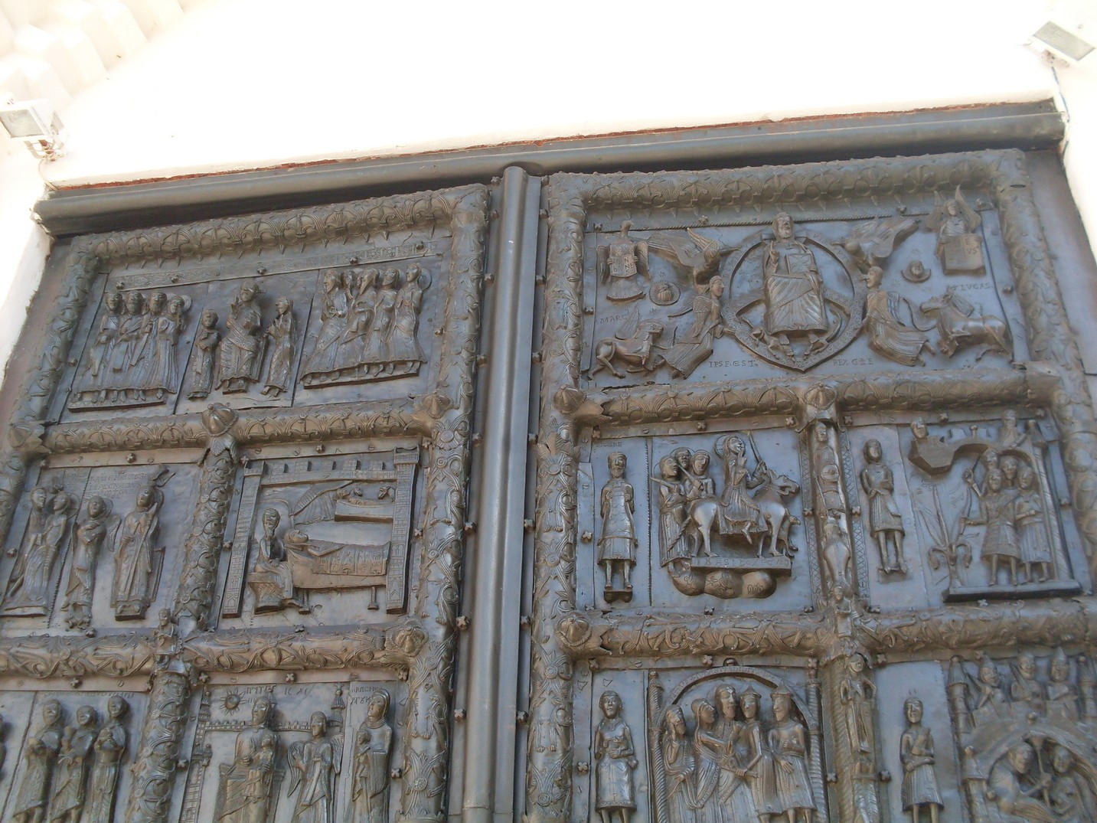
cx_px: 548
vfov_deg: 37.7
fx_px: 1204
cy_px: 412
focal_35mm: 38
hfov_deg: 49.0
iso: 80
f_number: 2.8
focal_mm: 6.3
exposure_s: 1/125
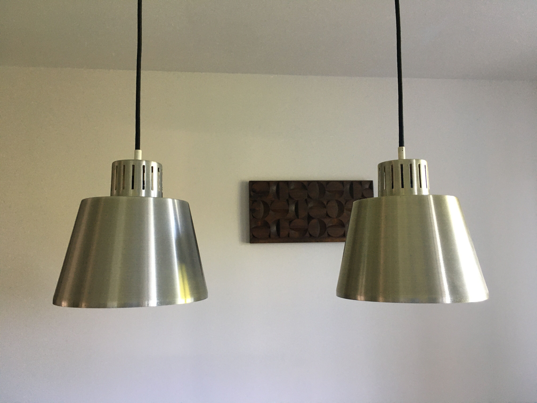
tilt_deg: +6.0
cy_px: 202
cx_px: 268
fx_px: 450
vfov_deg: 48.2
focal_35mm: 29
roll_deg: +0.3
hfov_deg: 61.7
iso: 125
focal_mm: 4.15
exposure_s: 1/33
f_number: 2.2
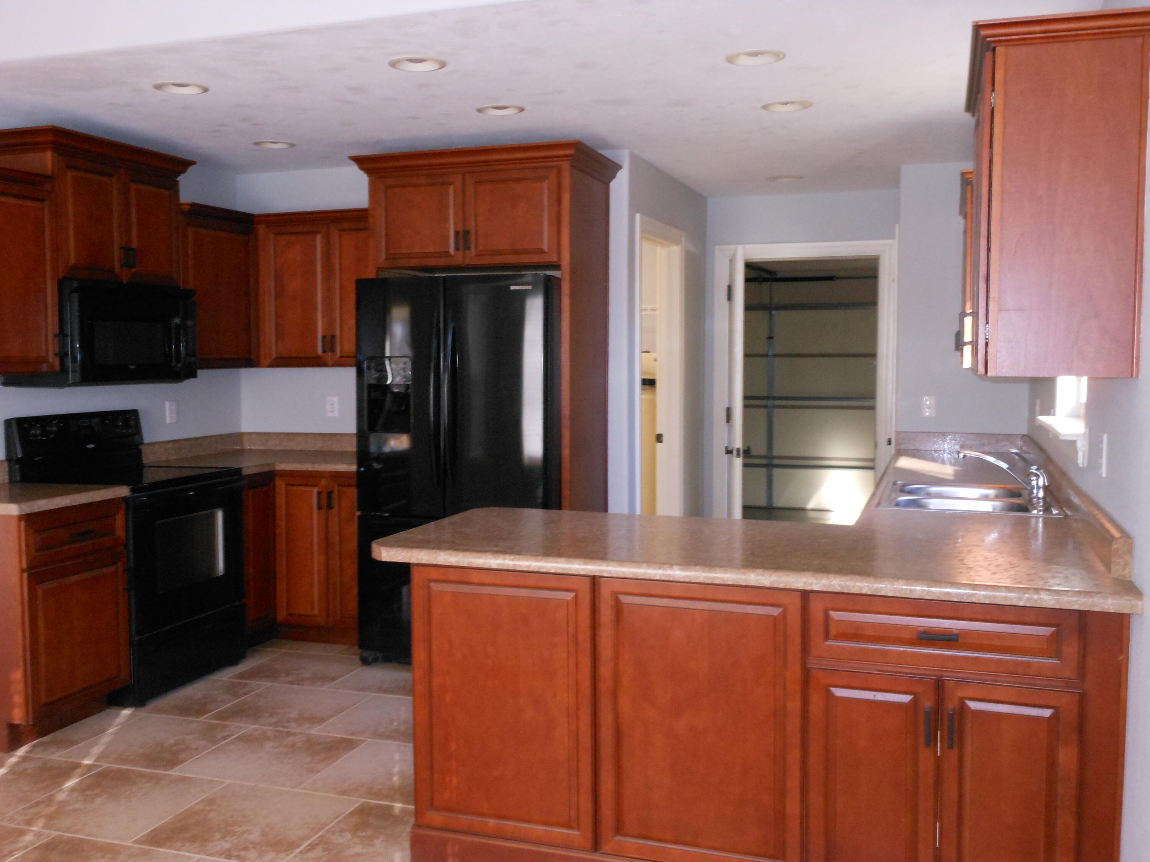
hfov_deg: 55.4
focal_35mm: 33
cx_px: 575
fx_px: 1096
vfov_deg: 42.9
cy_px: 431
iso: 400
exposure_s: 1/25
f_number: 4
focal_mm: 5.9
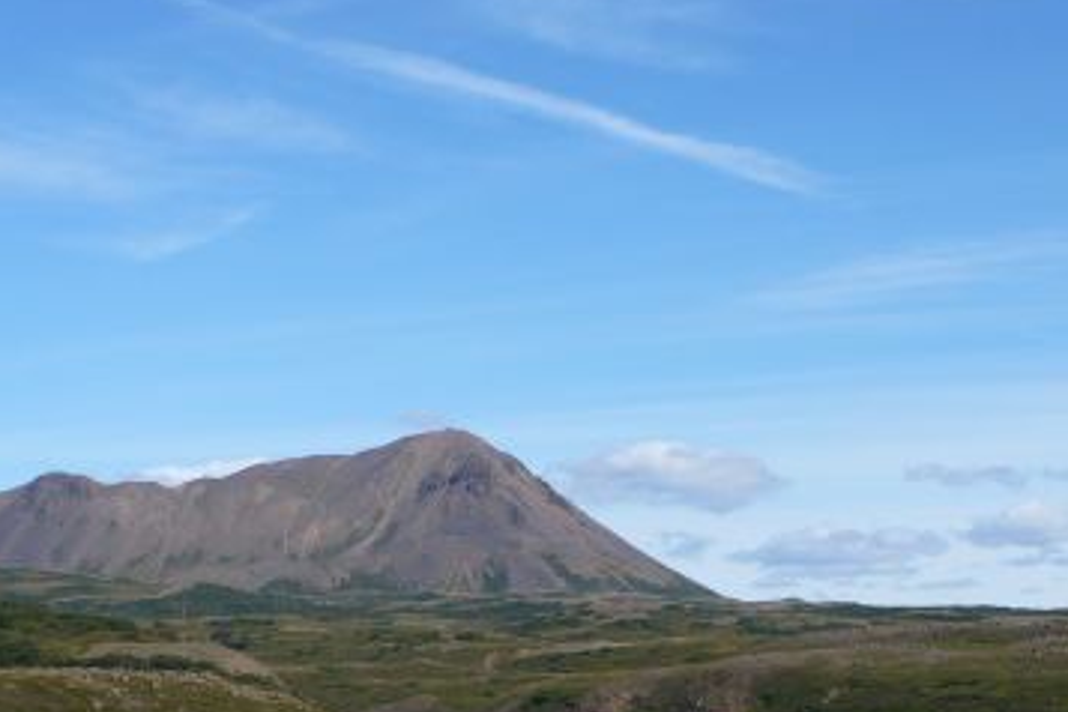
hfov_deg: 24.1
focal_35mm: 84
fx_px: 2492
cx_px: 649
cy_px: 652
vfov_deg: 16.0
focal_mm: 7.9
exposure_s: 1/200
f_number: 9
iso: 100
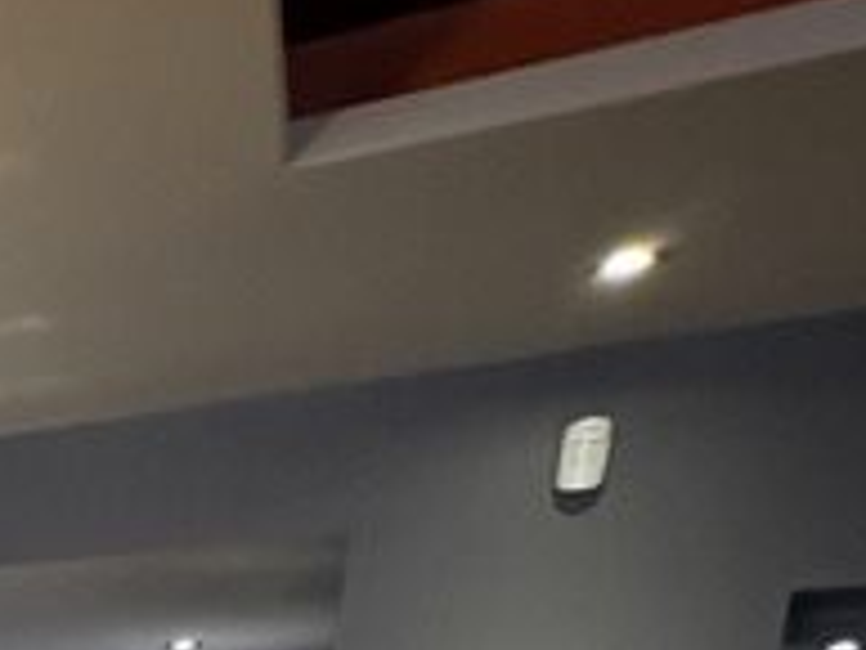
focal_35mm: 58
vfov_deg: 19.4
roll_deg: -0.3
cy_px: 1148
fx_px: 1452
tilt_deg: -9.5
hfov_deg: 22.5
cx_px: -624
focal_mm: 2.22
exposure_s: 1/33
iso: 800
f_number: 2.2
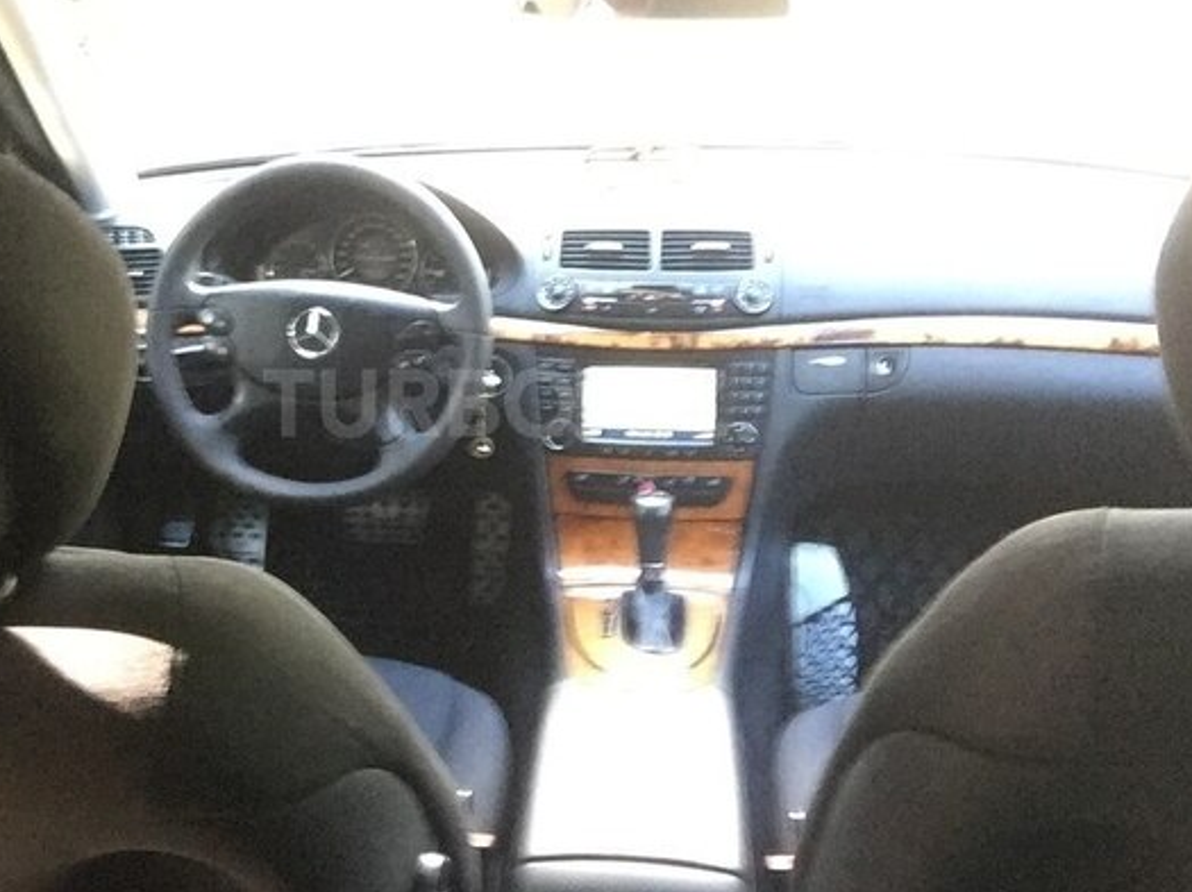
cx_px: 495
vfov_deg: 36.7
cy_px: 403
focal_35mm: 39
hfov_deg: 47.7
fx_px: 1342
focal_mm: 2.65
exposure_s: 1/33
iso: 250
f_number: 2.2
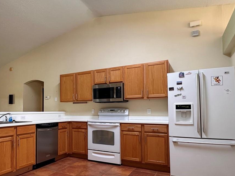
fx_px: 176
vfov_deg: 52.8
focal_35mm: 26
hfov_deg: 66.3
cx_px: 89
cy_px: 103
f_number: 2.2
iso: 250
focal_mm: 2.22
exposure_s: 1/60
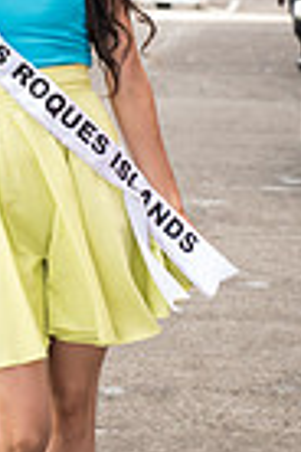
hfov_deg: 6.0
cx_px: -43
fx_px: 2872
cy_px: 102
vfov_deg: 9.0
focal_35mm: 229
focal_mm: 70
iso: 200
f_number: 5.6
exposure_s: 1/125
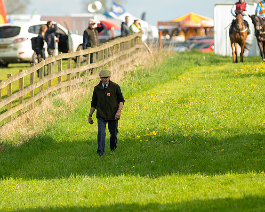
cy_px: 119
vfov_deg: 2.7
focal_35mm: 577
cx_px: 114
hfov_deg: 3.4
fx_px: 4527
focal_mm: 300
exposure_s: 1/1000
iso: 400
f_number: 5
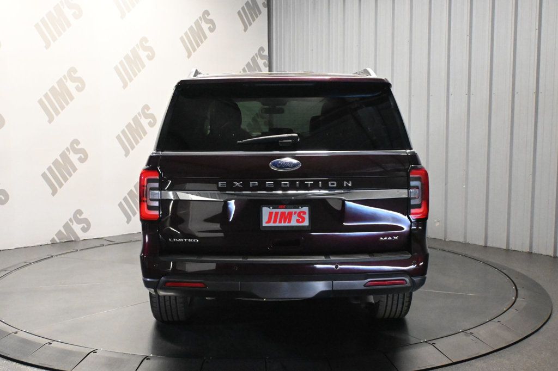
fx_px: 639
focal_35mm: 41
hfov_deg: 47.2
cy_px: 186
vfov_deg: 32.4
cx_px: 279
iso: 9000
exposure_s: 1/60
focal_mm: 27.5
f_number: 4.5
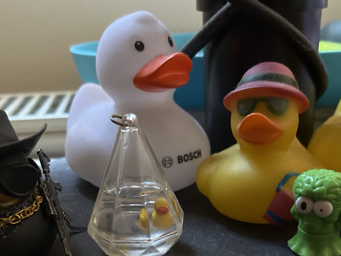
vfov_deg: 27.0
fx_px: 512
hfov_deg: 36.8
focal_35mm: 52
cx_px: 186
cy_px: 236
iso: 640
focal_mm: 5.1
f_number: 1.6
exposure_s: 1/30
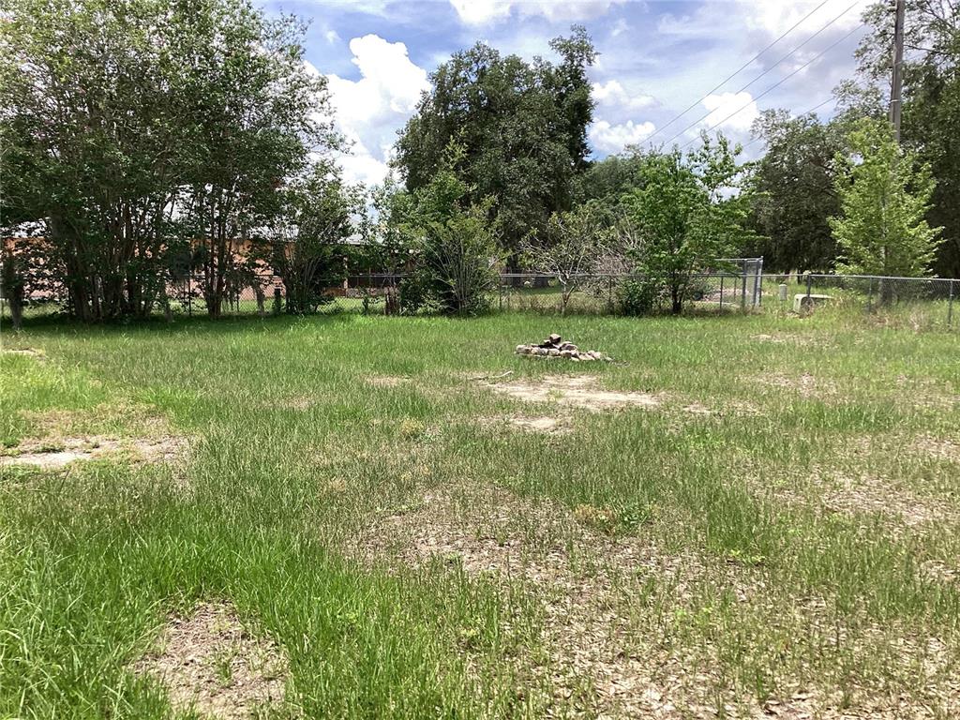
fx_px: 860
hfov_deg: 58.4
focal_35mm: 31
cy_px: 360
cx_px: 480
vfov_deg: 45.4
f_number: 2.4
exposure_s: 1/849
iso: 25
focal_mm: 3.3
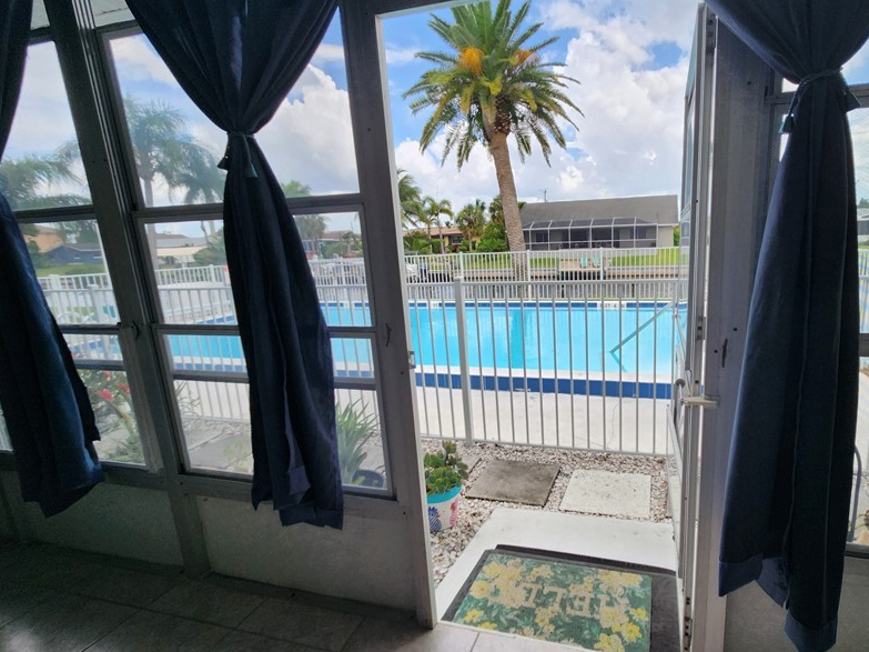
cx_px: 545
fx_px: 427
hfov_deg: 89.2
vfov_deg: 74.7
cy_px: 339
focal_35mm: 17
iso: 50
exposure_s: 1/452
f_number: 2.2
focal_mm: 2.2
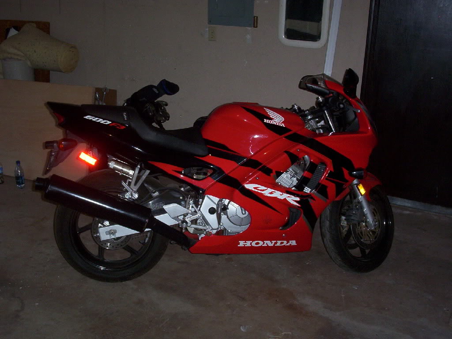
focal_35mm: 39
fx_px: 509
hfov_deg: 47.9
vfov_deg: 36.8
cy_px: 170
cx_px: 226
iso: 140
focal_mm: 6
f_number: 4.5
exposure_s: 1/30
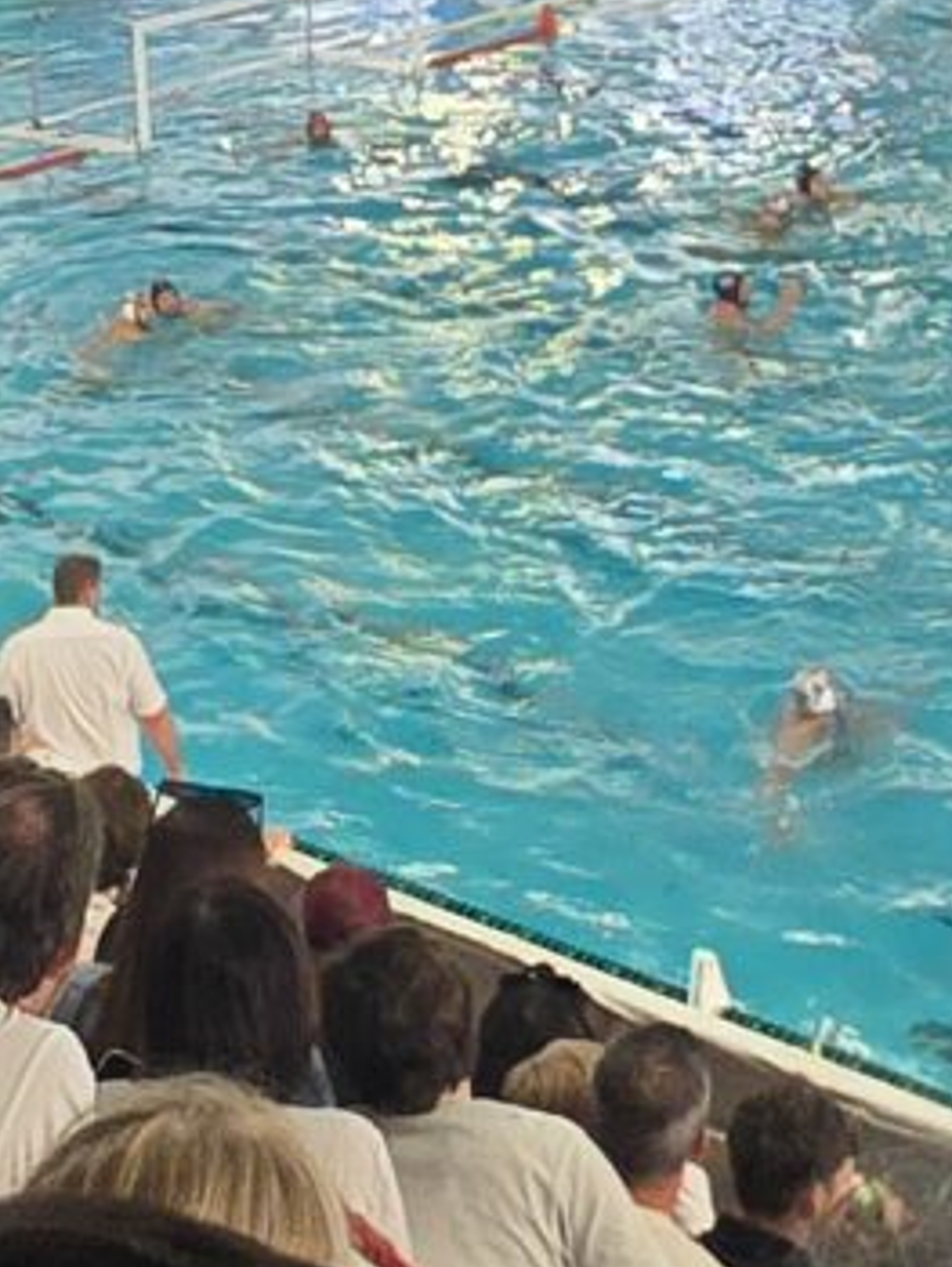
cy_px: -405
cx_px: 228
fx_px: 3479
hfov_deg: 15.5
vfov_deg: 19.0
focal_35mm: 95
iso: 50
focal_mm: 2.2
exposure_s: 1/100
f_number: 2.2
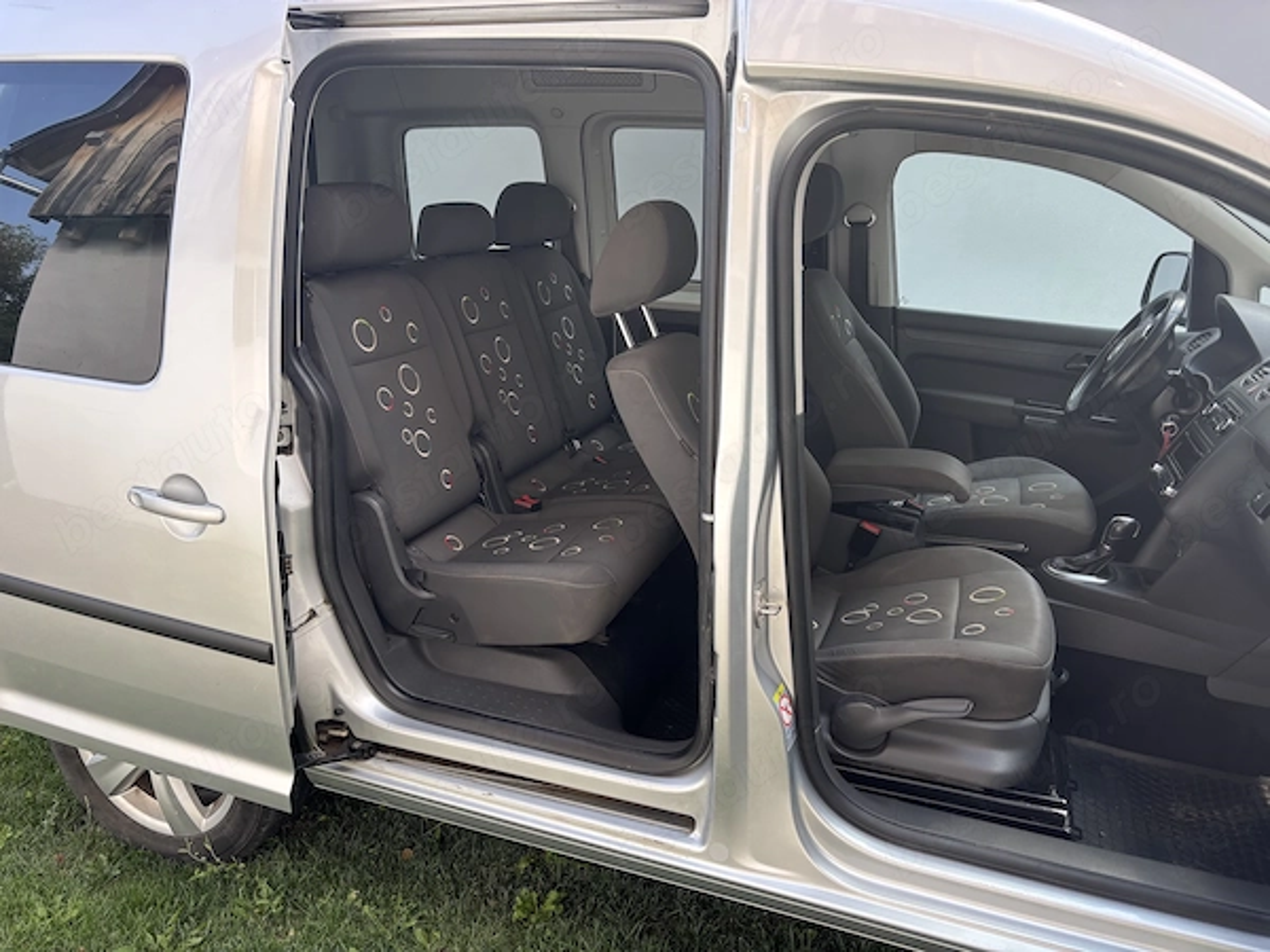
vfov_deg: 53.1
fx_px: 954
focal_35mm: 26
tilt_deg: -16.7
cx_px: 635
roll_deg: -2.0
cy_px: 476
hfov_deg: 67.3
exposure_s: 1/162
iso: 40
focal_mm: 5.96
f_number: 1.6
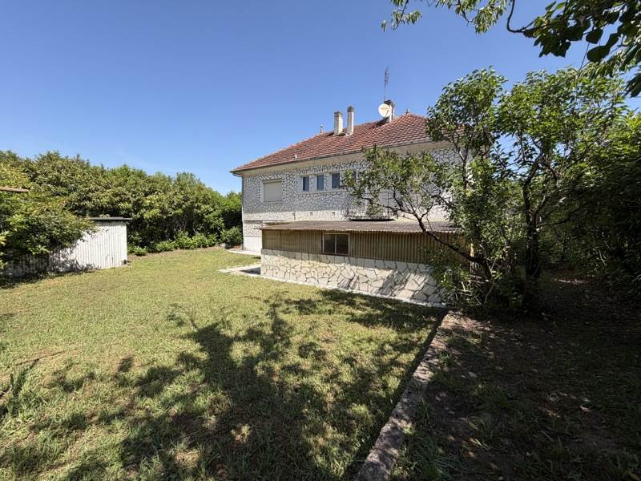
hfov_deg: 102.1
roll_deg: -0.4
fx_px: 259
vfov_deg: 85.7
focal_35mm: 14
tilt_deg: -4.3
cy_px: 240
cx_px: 320
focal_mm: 2.22
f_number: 2.2
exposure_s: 1/770
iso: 40
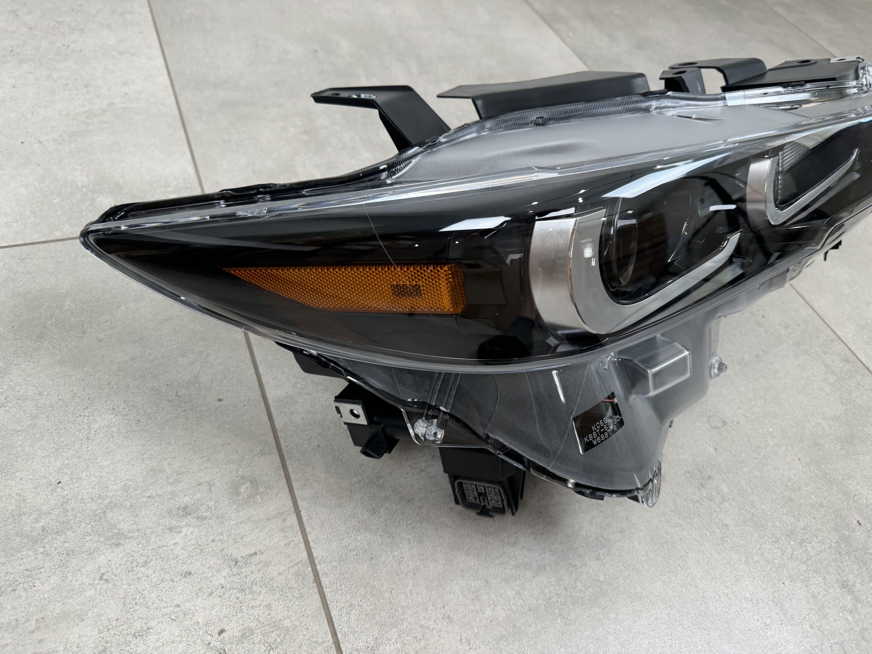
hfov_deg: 71.6
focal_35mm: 24
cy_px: 327
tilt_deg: -49.7
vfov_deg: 56.8
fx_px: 605
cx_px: 436
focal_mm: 6.76
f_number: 1.78
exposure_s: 1/100
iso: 100
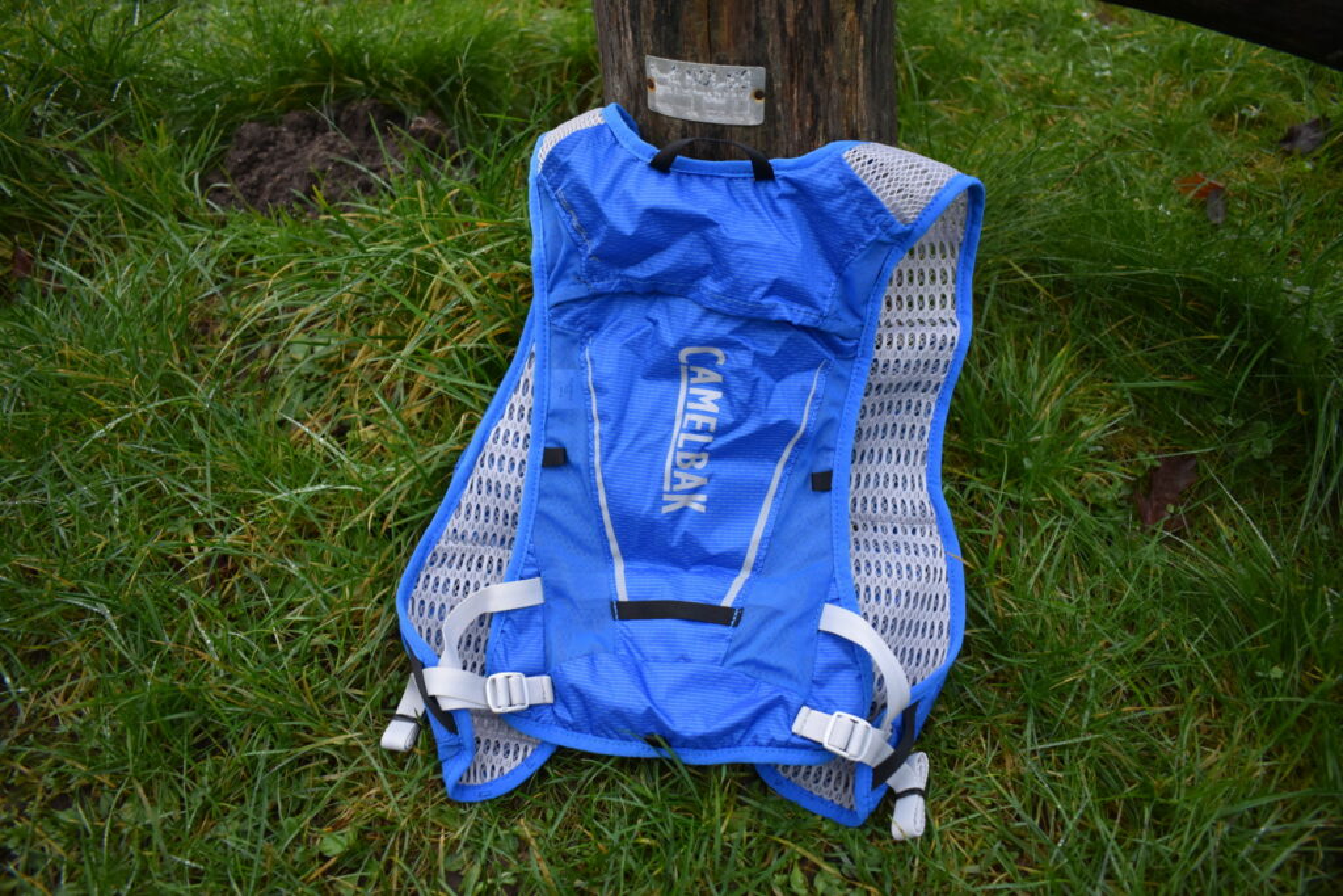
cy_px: 448
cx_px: 672
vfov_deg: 47.9
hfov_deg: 67.4
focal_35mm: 27
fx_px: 1007
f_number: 3.5
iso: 800
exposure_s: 1/160
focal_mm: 18
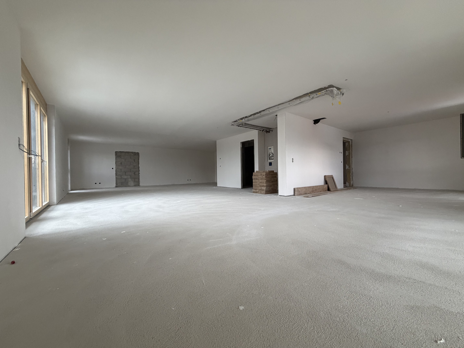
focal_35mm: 14
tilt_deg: -1.1
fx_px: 188
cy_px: 174
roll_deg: +1.5
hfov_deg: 102.1
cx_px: 232
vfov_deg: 85.7
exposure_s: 1/121
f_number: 2.2
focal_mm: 2.22
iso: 250
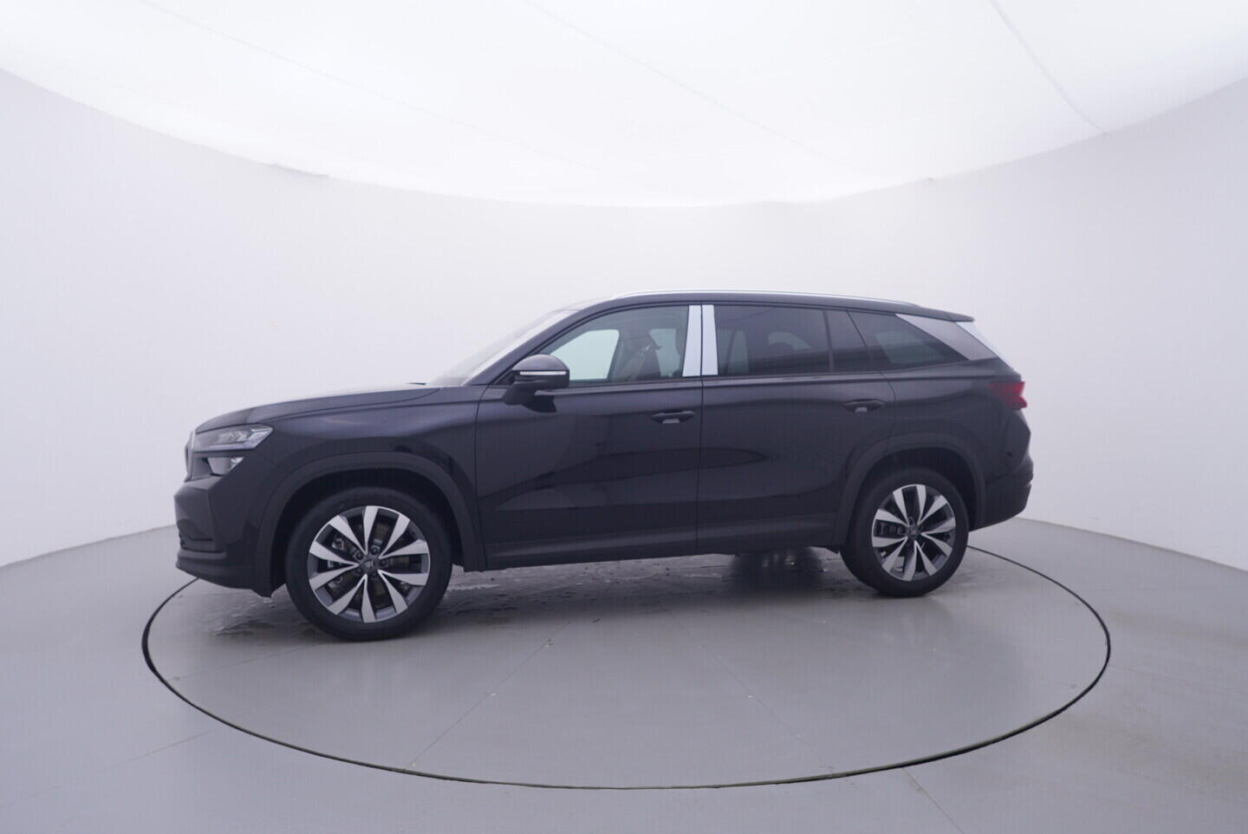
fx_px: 780
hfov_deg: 77.3
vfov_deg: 56.2
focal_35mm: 22
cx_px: 624
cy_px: 417
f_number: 5
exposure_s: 1/80
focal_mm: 15
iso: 200
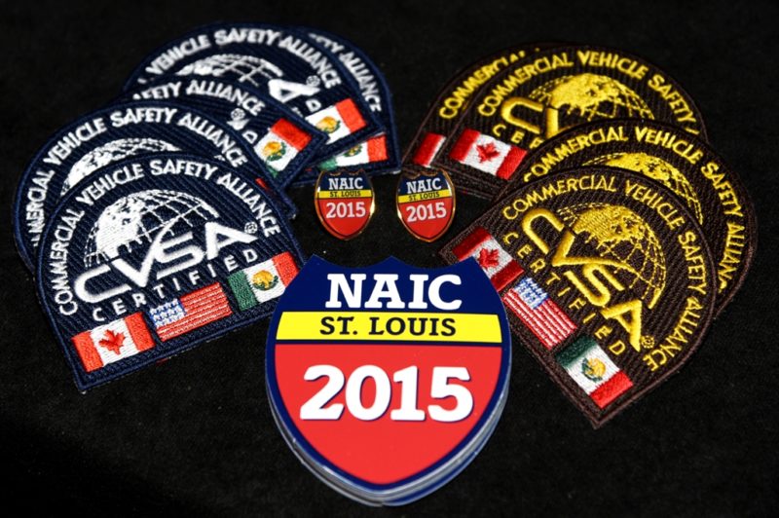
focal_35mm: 120
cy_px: 259
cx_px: 390
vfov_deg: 11.4
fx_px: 2594
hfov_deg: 17.1
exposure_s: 1/80
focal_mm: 120
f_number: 5
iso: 250
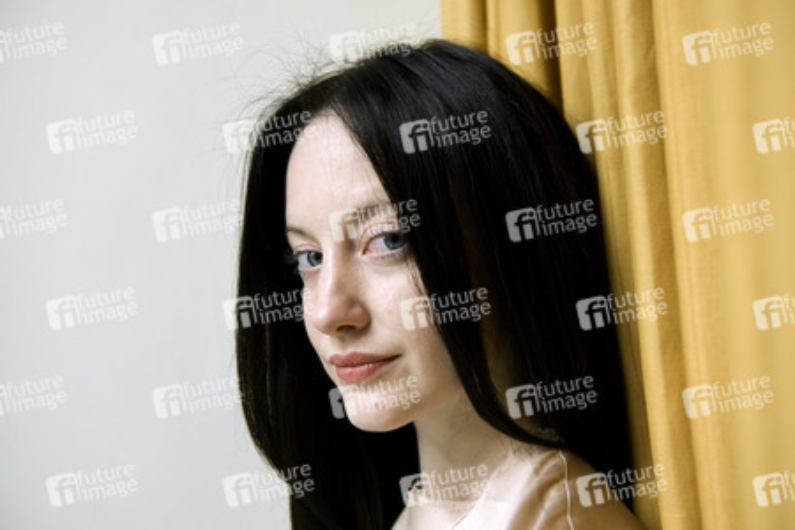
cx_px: 398
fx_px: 927
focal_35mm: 42
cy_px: 265
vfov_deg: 31.9
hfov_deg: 46.4
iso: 800
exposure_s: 1/200
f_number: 4
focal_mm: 42
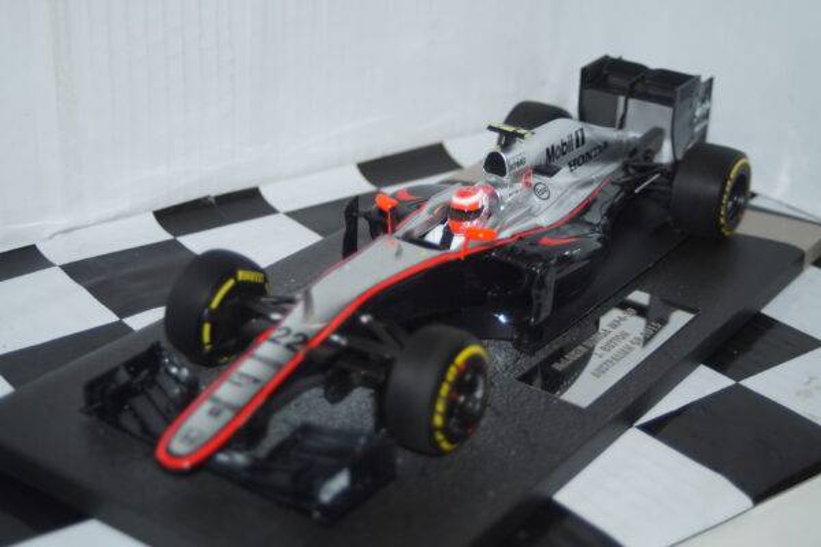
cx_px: 410
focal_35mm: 60
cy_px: 274
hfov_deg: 33.4
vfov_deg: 22.6
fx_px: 1368
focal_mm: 40
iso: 160
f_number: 4.5
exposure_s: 1/60
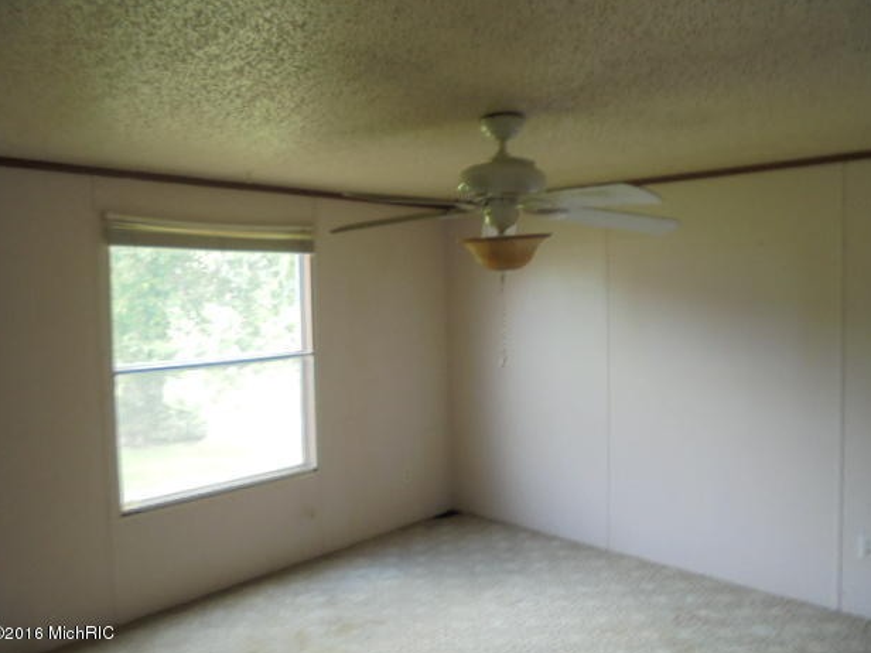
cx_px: 436
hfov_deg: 65.3
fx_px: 679
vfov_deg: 51.4
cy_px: 322
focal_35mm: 27
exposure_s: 1/30
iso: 100
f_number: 3.5
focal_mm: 4.6
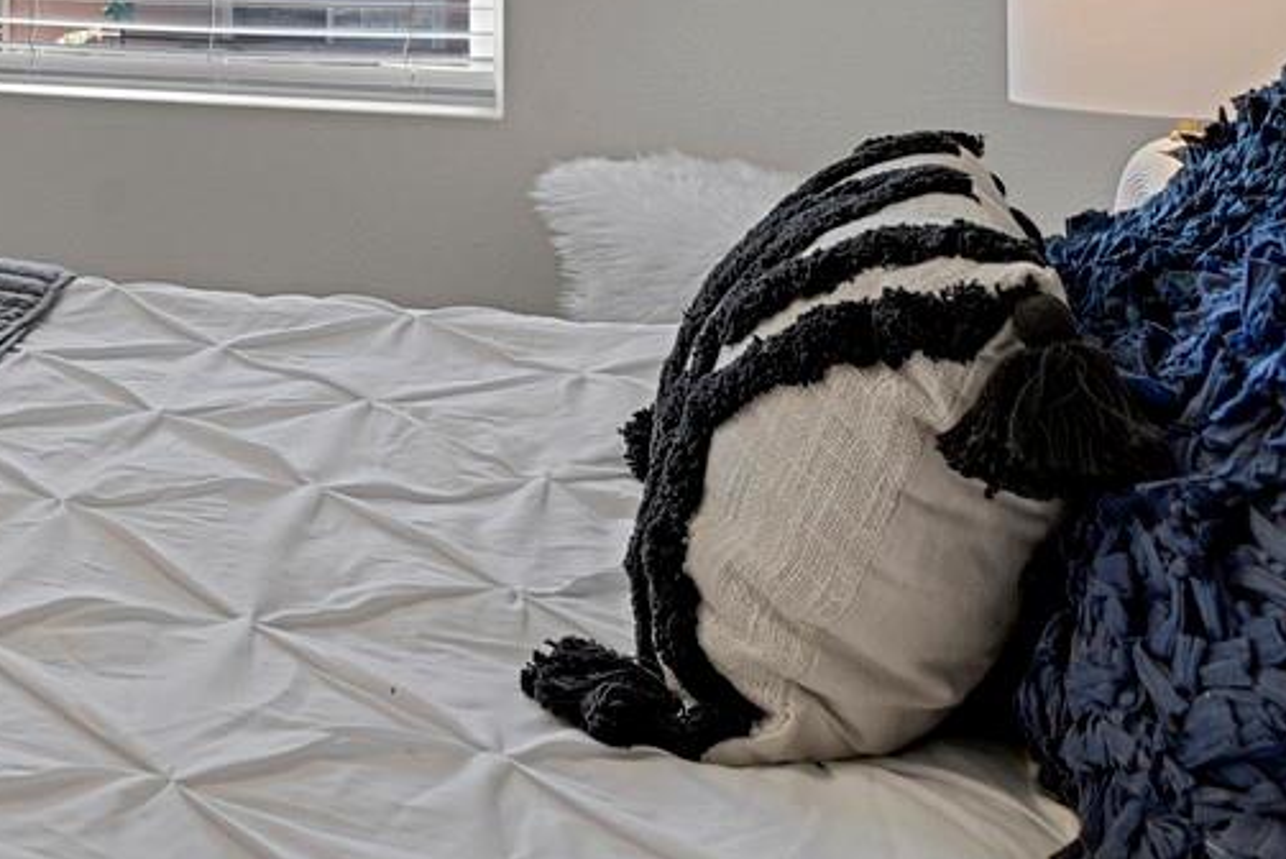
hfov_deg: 27.2
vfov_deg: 22.9
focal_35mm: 54
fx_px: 1930
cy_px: -184
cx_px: -592
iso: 250
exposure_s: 1/4
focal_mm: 17
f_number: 8
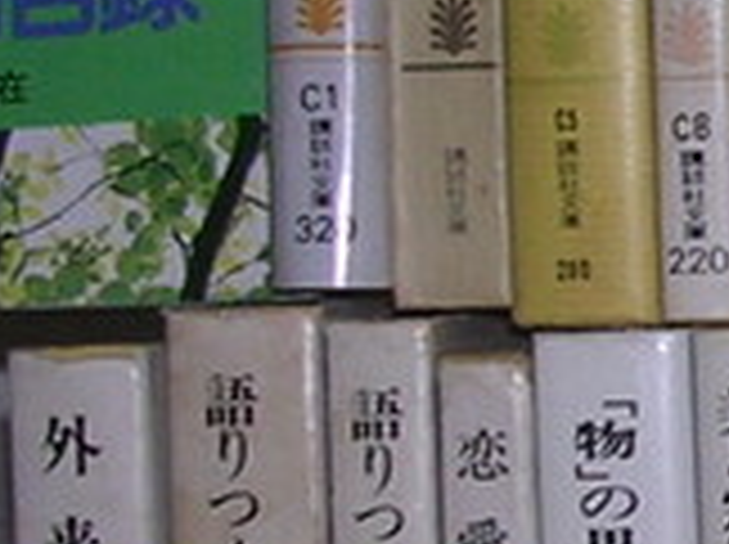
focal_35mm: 235
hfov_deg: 8.0
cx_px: 1580
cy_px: 211
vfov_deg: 6.3
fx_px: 4942
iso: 100
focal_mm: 5.8
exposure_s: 1/60.1
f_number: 2.8
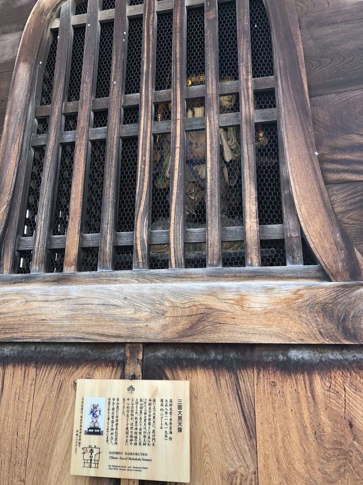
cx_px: 182
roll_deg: -0.3
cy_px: 242
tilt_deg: +13.6
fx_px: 391
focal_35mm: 28
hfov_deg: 49.7
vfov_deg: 63.4
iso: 32
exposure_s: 1/120
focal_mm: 4
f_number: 1.8
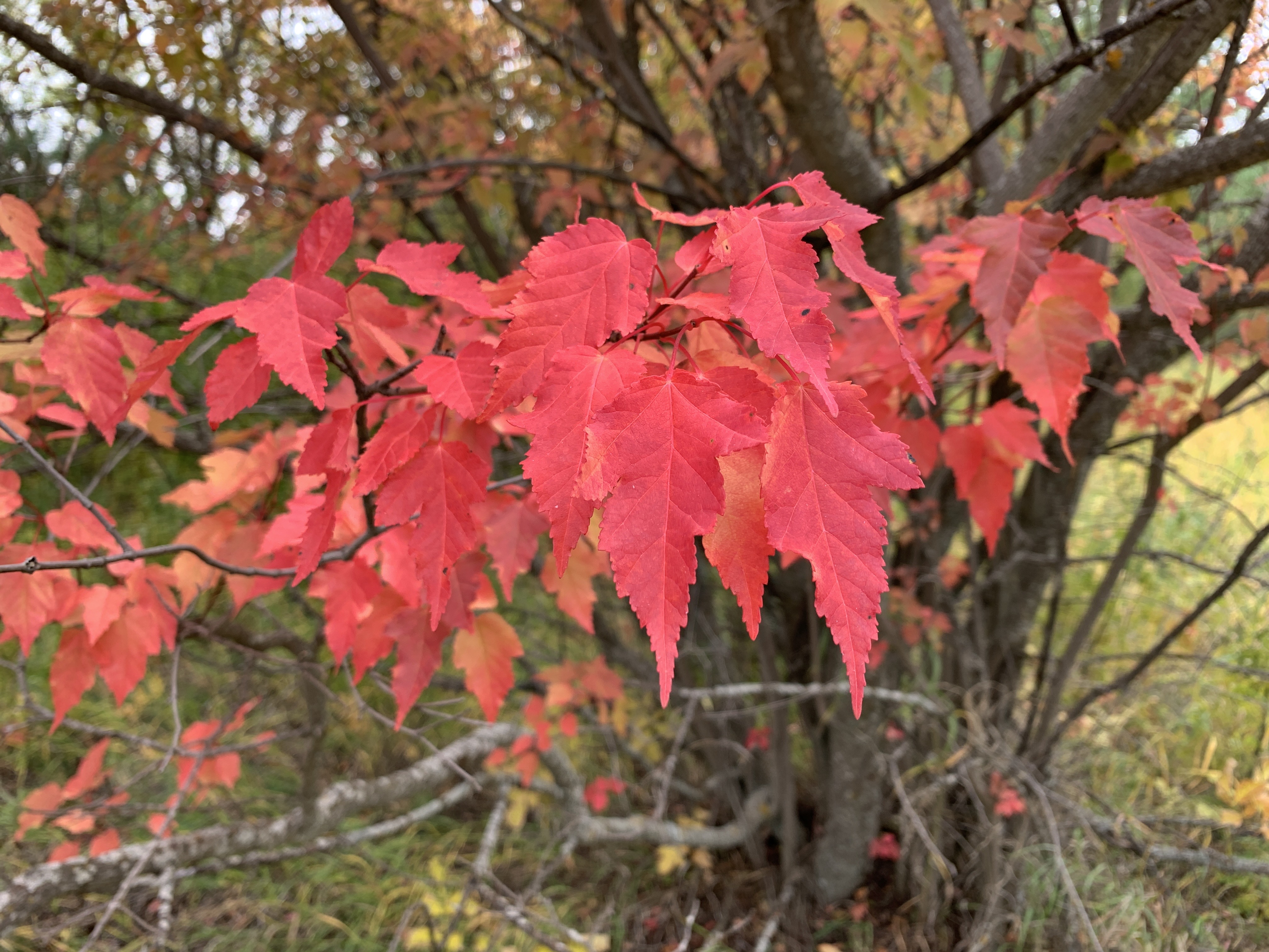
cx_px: 634
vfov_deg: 53.1
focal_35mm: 26
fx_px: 953
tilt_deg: -7.6
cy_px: 476
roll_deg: -0.2
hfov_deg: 67.3
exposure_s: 1/121
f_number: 1.8
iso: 32
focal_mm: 4.25
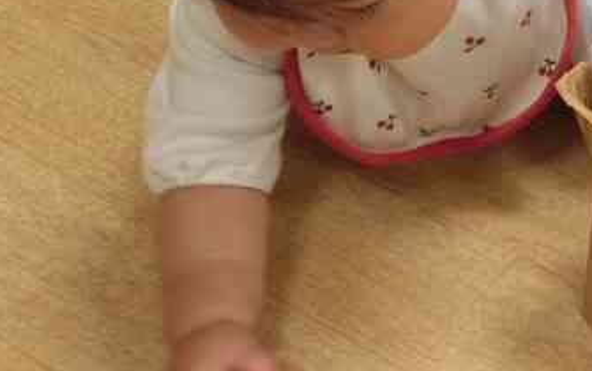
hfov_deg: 25.6
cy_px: 46
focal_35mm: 79
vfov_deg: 16.4
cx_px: 481
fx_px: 1276
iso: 100
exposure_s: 1/60
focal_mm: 4.5
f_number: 3.5
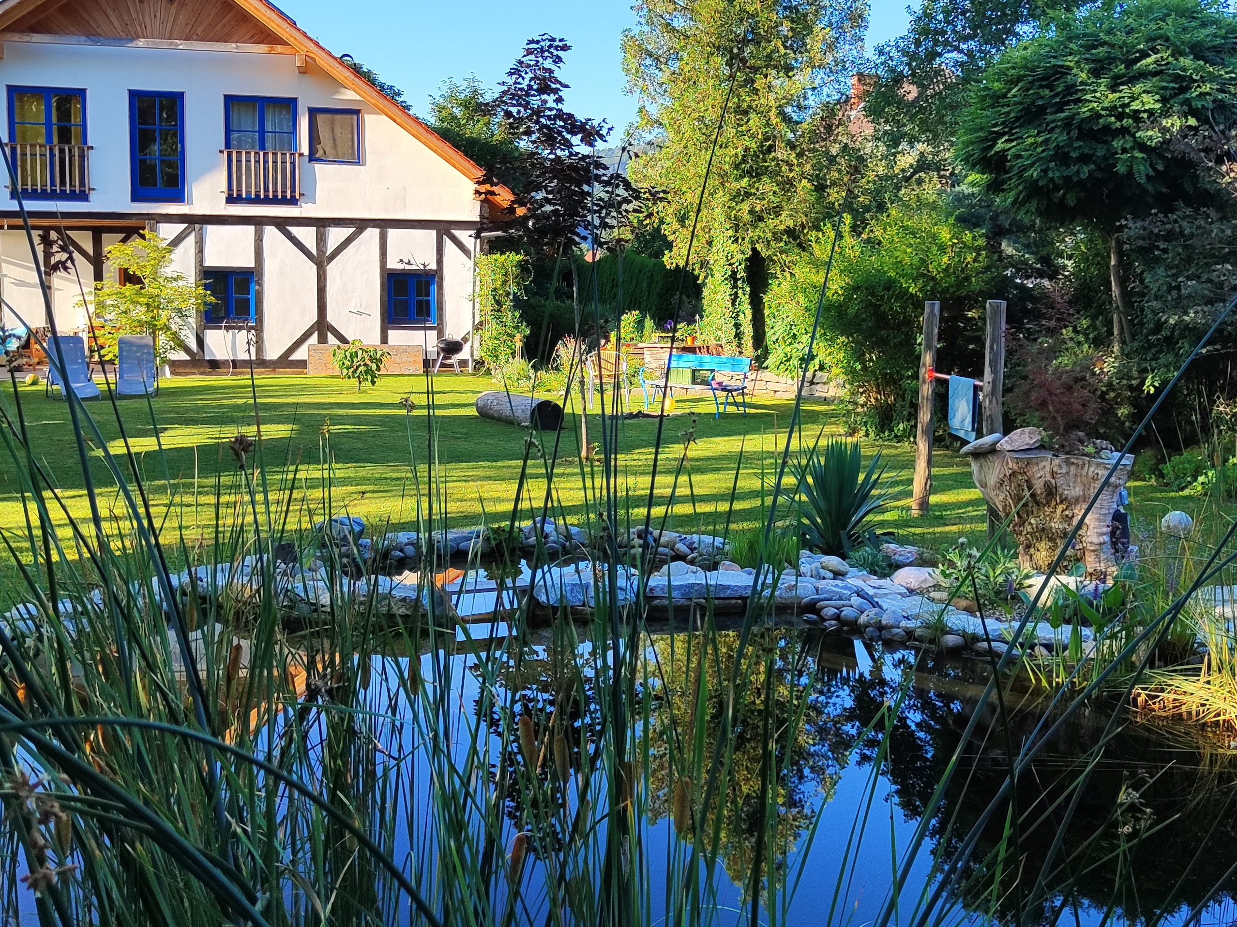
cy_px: 395
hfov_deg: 51.3
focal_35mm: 36
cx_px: 679
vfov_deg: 39.6
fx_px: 1286
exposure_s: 1/245
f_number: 1.88
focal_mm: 5.59
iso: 50
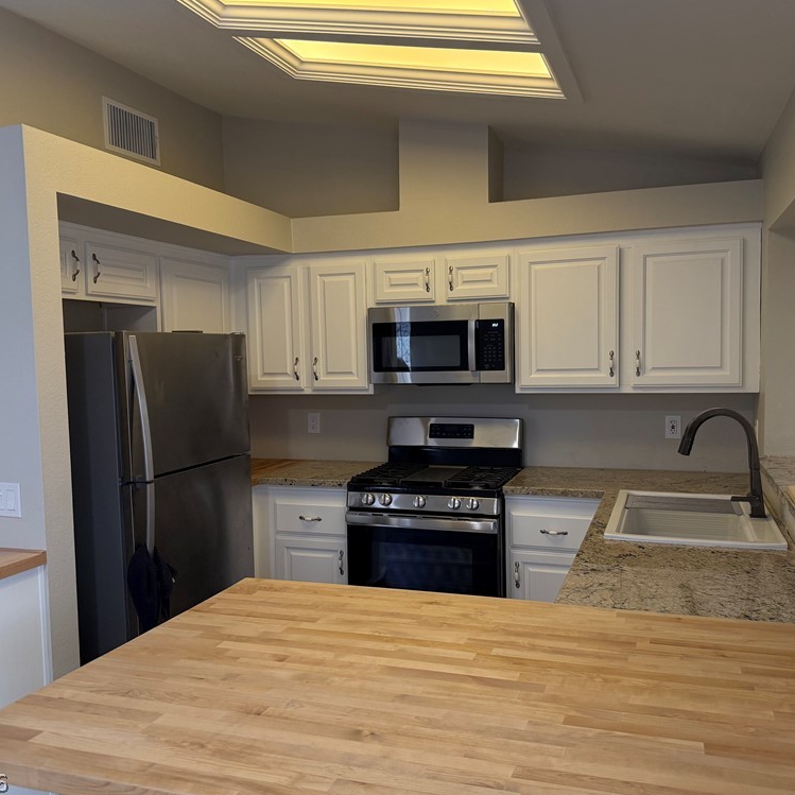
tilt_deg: -3.0
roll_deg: +0.8
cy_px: 393
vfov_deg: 55.6
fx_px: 754
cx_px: 435
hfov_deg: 55.5
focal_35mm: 29
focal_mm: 6.76
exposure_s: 1/124
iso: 200
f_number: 1.78
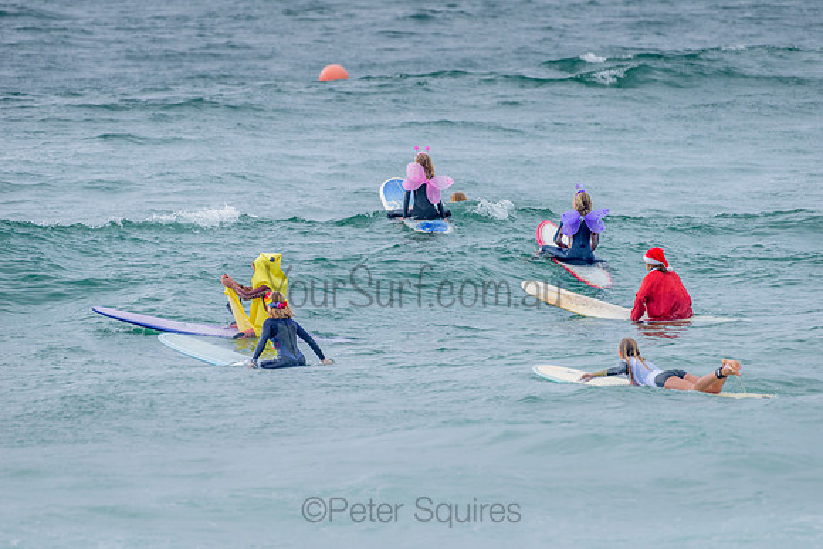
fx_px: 11497
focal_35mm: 503
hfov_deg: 4.1
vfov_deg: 2.7
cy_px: 274
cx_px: 414
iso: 800
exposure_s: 1/2000
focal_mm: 500
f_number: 5.6
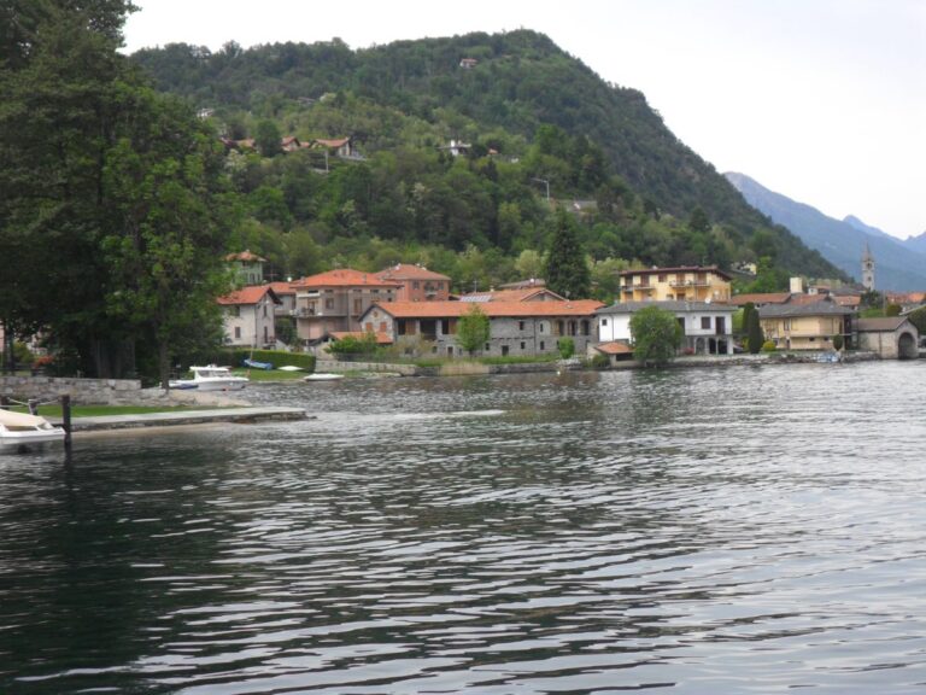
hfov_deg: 26.3
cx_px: 463
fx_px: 1980
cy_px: 348
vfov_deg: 19.9
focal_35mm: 74
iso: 80
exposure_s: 1/750
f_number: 3.9
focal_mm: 13.2
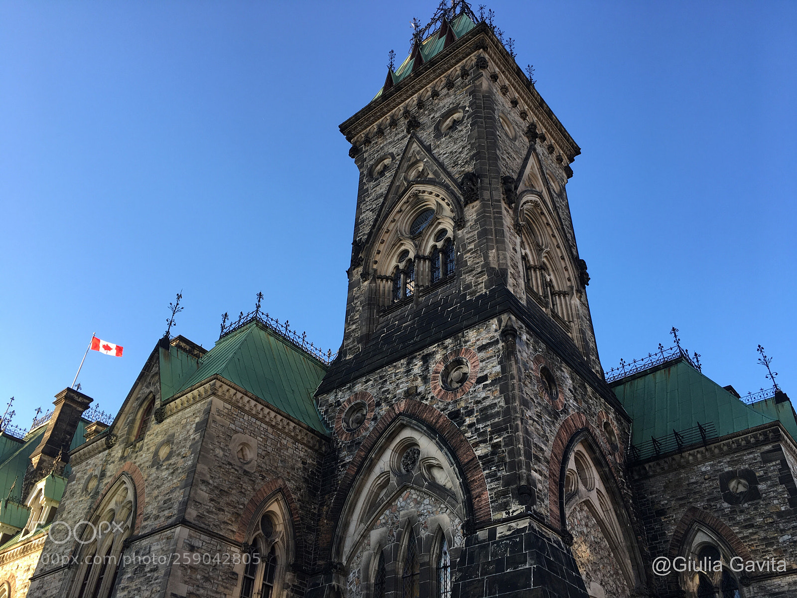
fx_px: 668
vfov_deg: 48.2
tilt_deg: +40.9
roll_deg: -2.3
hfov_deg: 61.7
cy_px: 299
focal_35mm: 29
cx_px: 398
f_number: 2.2
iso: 25
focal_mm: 4.15
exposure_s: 1/209
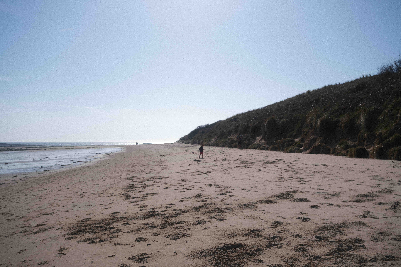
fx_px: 390
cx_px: 200
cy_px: 134
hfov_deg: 54.4
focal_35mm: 35
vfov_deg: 37.9
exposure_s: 1/640
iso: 64
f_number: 5.6
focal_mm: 23
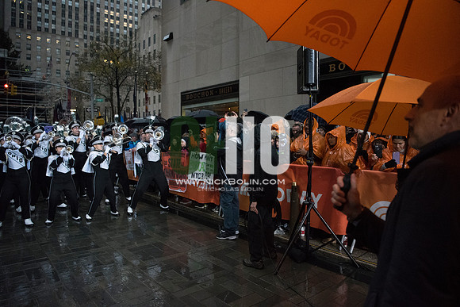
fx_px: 307
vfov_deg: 53.2
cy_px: 154
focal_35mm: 24
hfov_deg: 73.7
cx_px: 230
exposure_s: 1/4000
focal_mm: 24
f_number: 2.8
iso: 10000
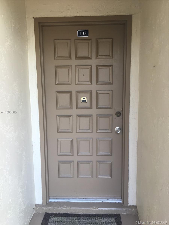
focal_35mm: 29
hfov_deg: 48.2
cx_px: 84
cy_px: 112
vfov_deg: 61.7
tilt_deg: -6.8
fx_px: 189
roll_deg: +0.3
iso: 32
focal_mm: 4.15
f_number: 2.2
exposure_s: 1/120
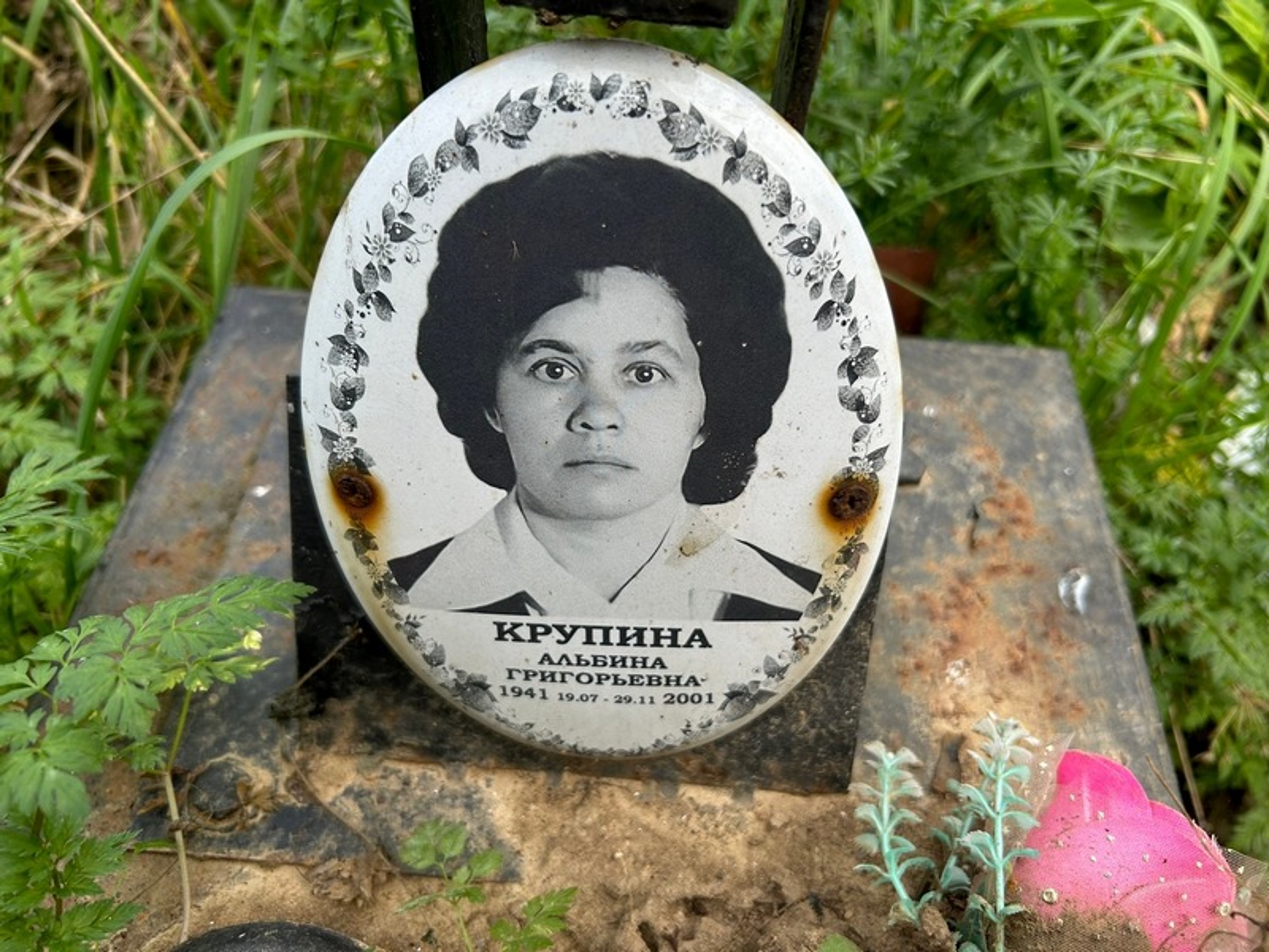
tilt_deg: -50.0
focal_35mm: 26
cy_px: 476
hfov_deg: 67.3
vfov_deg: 53.1
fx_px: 953
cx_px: 634
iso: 50
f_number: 1.5
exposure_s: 1/753
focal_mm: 5.7
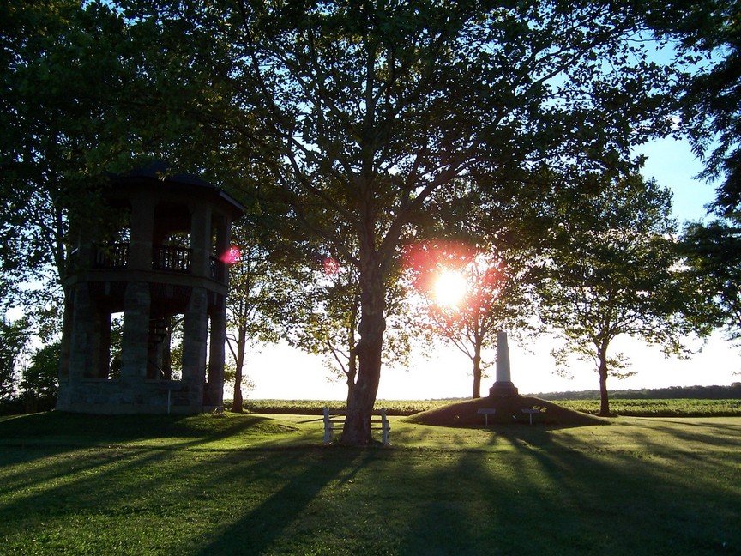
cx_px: 370
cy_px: 278
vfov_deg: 42.9
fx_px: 706
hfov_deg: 55.4
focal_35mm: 33
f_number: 4
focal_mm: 5.5
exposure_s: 1/250
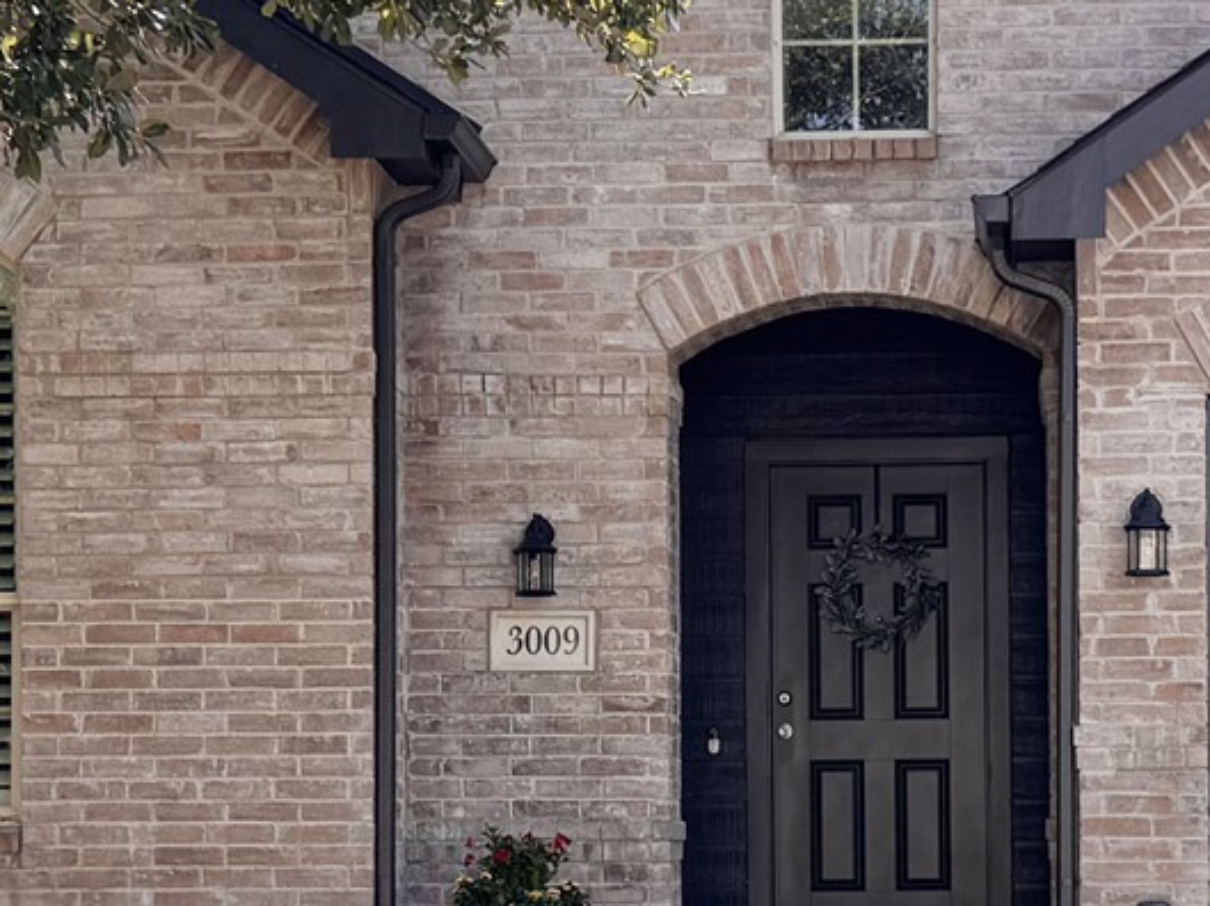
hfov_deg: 21.0
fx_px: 3249
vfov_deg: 15.7
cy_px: 746
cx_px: 876
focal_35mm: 93
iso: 80
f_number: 1.78
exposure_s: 1/1637
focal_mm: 6.76
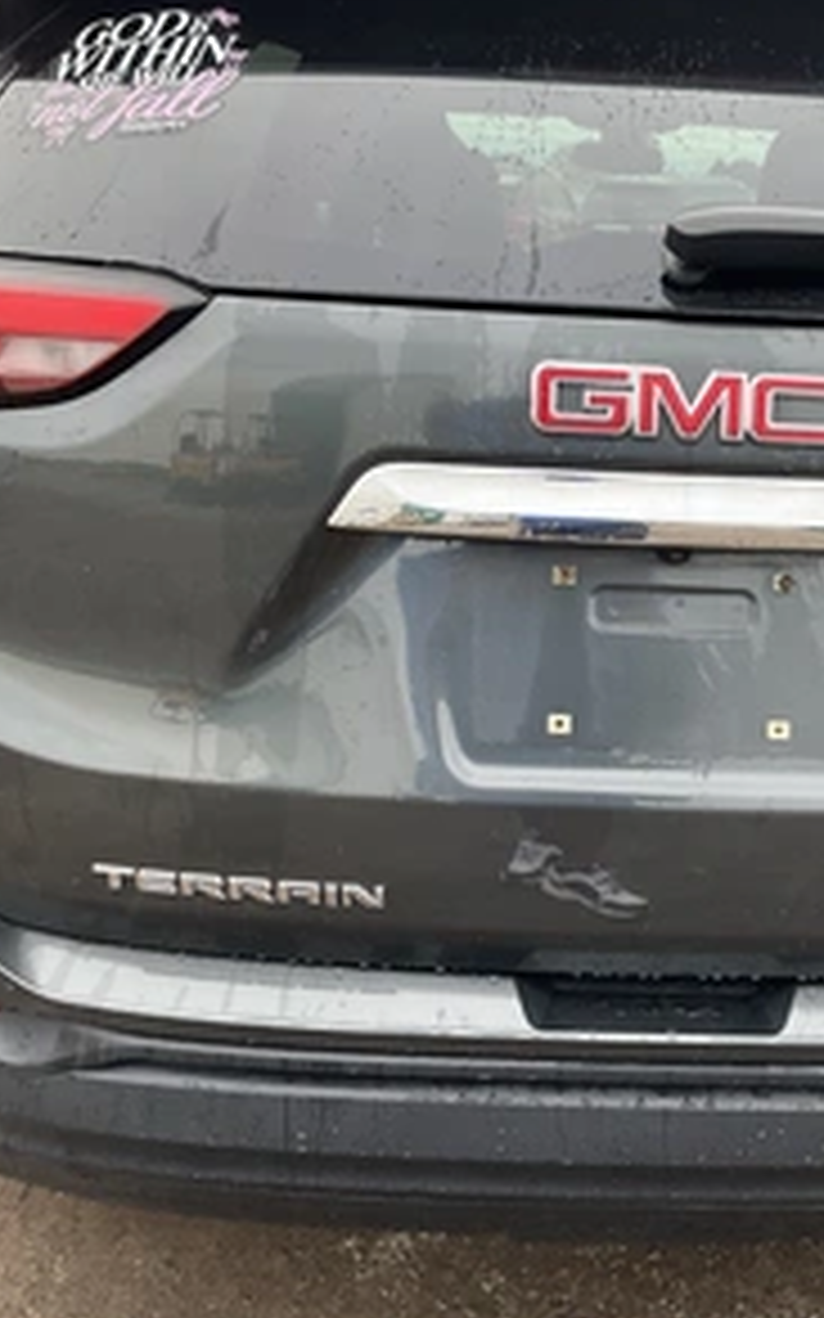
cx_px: 648
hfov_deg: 29.9
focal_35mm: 42
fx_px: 1510
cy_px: 657
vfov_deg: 47.2
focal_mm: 3
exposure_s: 1/272
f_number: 1.8
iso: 25
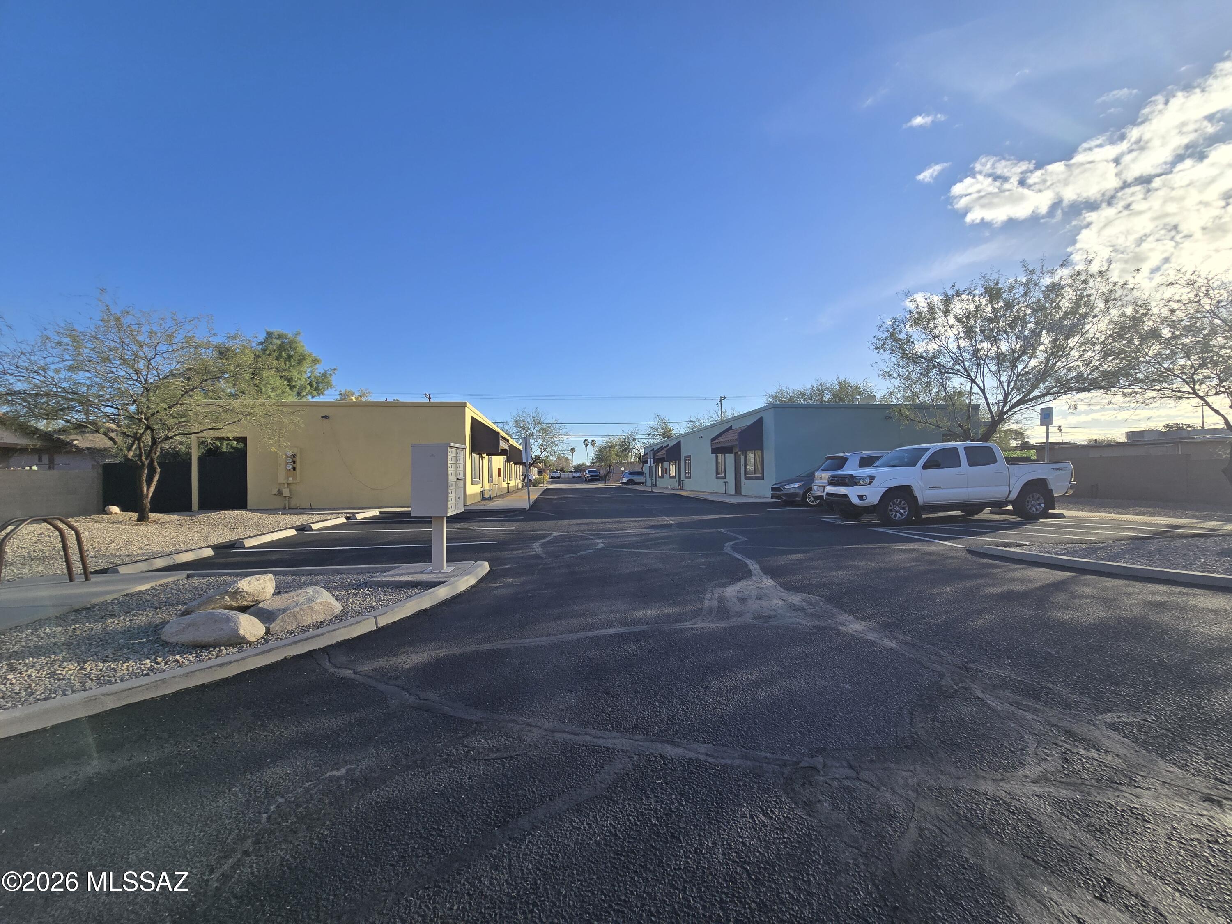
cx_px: 616
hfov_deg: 106.2
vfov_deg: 89.9
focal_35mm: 13
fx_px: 463
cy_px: 462
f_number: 2.2
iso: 50
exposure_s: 1/2105
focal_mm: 2.2
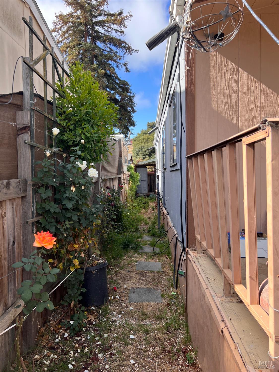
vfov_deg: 67.3
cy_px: 186
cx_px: 140
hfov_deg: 53.1
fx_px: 279
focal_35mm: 26
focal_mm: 5.7
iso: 50
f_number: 1.5
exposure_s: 1/887
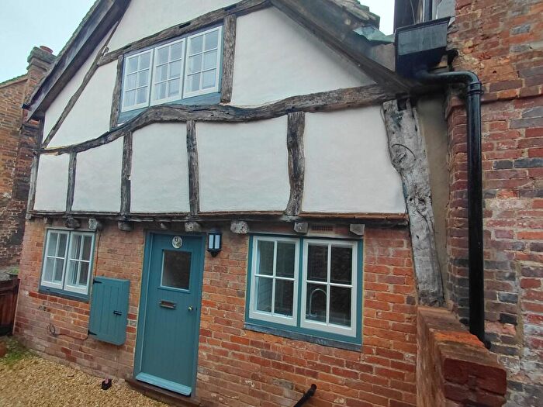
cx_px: 272
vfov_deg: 78.1
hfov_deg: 94.5
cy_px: 204
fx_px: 251
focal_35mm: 16
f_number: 2.2
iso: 40
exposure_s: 1/120
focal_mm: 1.64
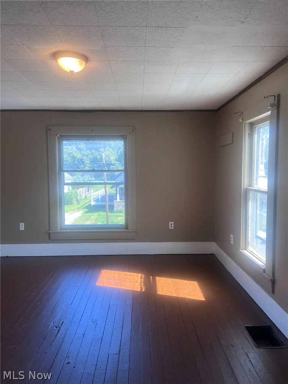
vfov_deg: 67.3
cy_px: 192
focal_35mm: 26
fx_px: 288
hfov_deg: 53.1
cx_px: 144
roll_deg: +0.5
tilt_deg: -1.5
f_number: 1.5
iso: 40
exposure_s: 1/133
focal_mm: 5.7
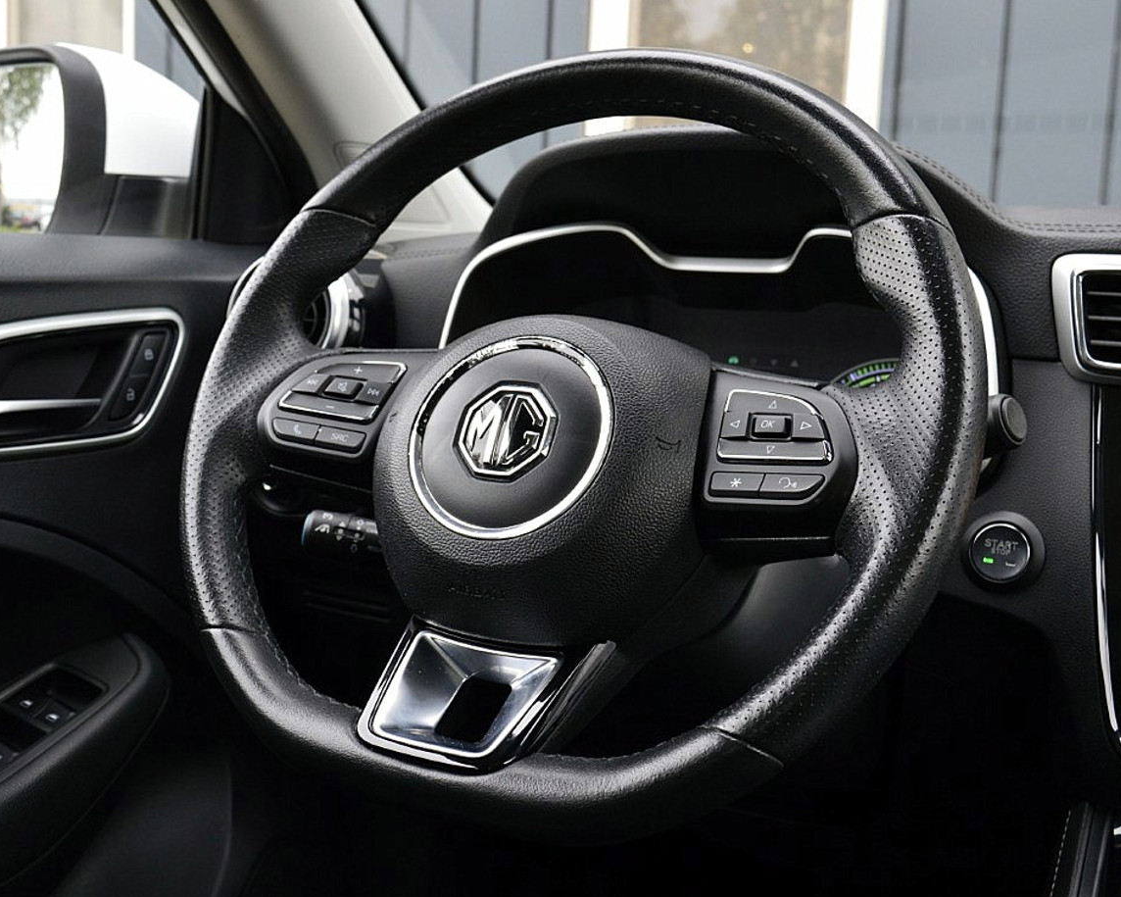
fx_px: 1313
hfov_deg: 46.1
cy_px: 448
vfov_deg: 37.7
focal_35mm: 40
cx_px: 493
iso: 800
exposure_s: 1/60
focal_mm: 23
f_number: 6.3
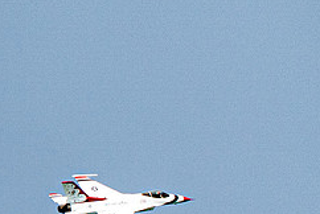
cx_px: 26
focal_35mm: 2165
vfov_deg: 0.6
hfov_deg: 1.0
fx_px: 19267
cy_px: 215
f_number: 8
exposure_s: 1/2000
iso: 800
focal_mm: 400
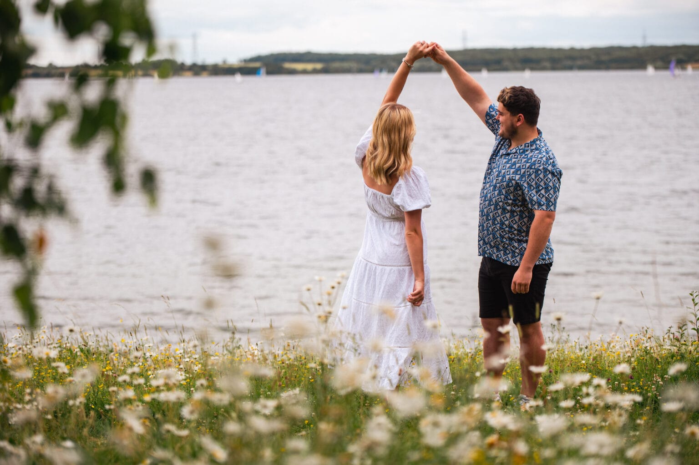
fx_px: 1940
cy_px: 232
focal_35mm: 100
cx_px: 350
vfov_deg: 13.7
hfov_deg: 20.4
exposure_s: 1/800
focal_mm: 100
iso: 100
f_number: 2.8
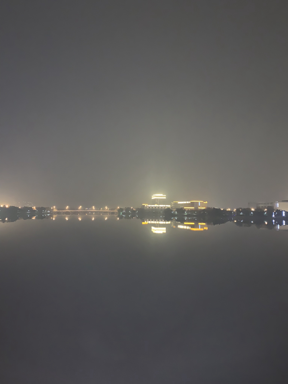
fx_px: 288
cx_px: 144
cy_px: 192
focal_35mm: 26
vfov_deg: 67.3
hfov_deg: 53.1
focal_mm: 4.25
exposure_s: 1/4
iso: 1000
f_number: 1.8
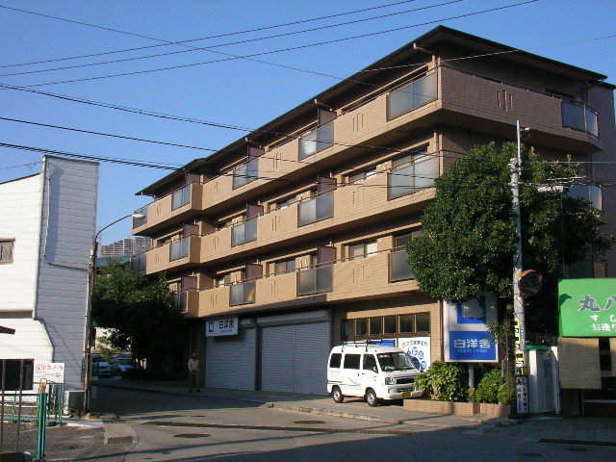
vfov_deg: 32.9
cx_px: 308
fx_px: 783
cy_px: 231
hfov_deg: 42.9
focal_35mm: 44
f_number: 7.3
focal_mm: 6.9
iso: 64
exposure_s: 1/200
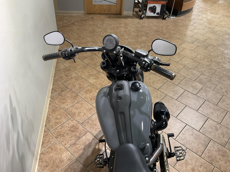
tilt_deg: -40.8
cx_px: 115
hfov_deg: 61.7
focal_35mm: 29
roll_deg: -3.7
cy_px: 86
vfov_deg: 48.2
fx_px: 193
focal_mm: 3
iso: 80
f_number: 1.8
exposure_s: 1/60
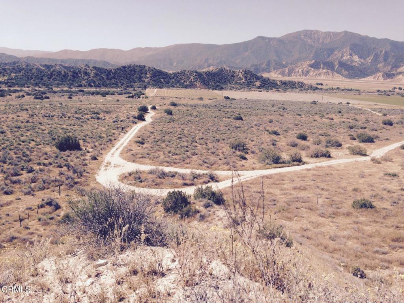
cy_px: 152
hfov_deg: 55.4
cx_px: 202
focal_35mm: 33
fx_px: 385
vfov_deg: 42.9
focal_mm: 4.12
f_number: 2.4
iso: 50
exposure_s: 1/1869
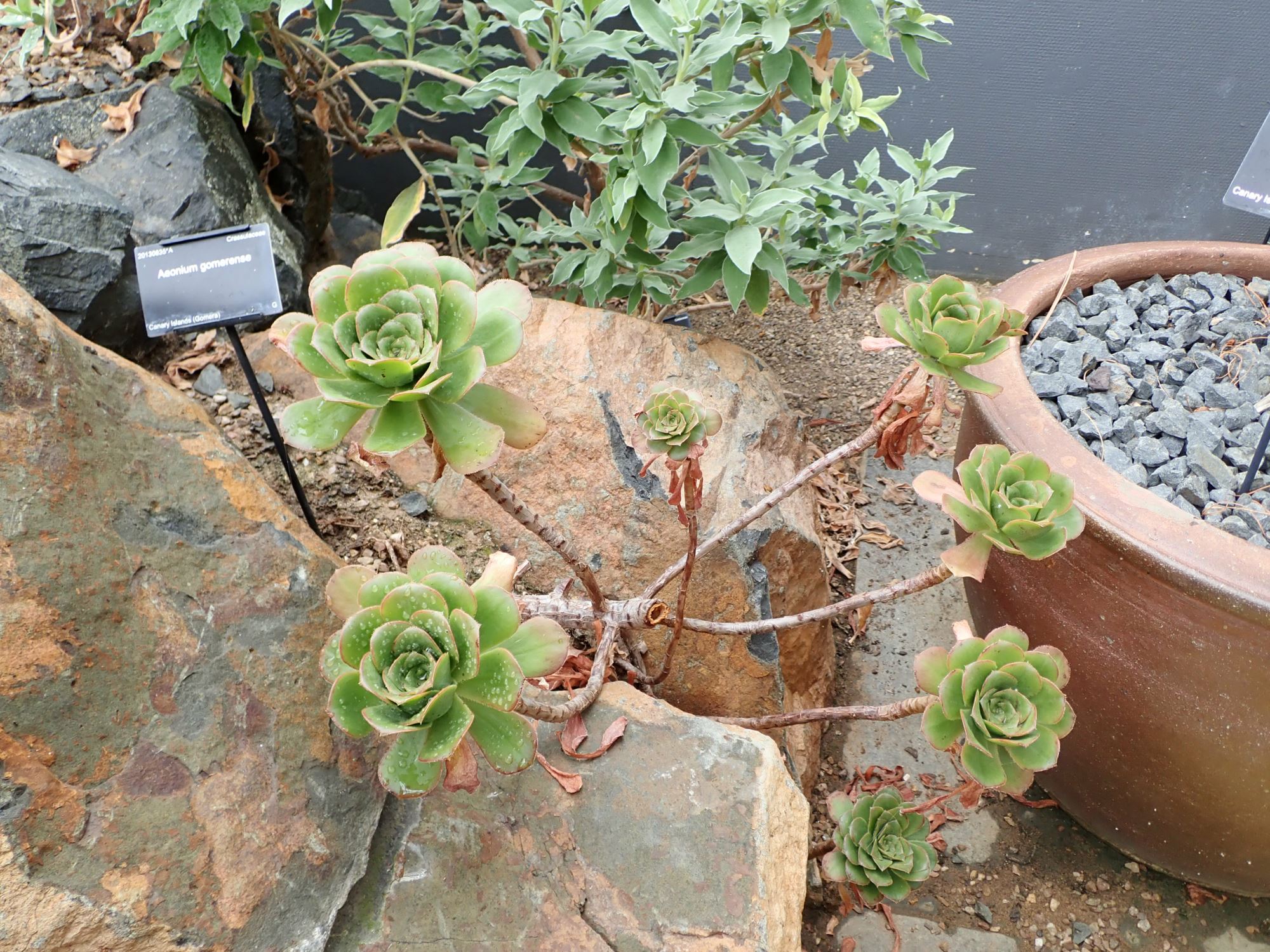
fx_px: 1101
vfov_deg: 46.8
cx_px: 635
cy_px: 476
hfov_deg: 60.0
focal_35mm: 30
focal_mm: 5.5
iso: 100
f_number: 3.2
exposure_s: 1/80
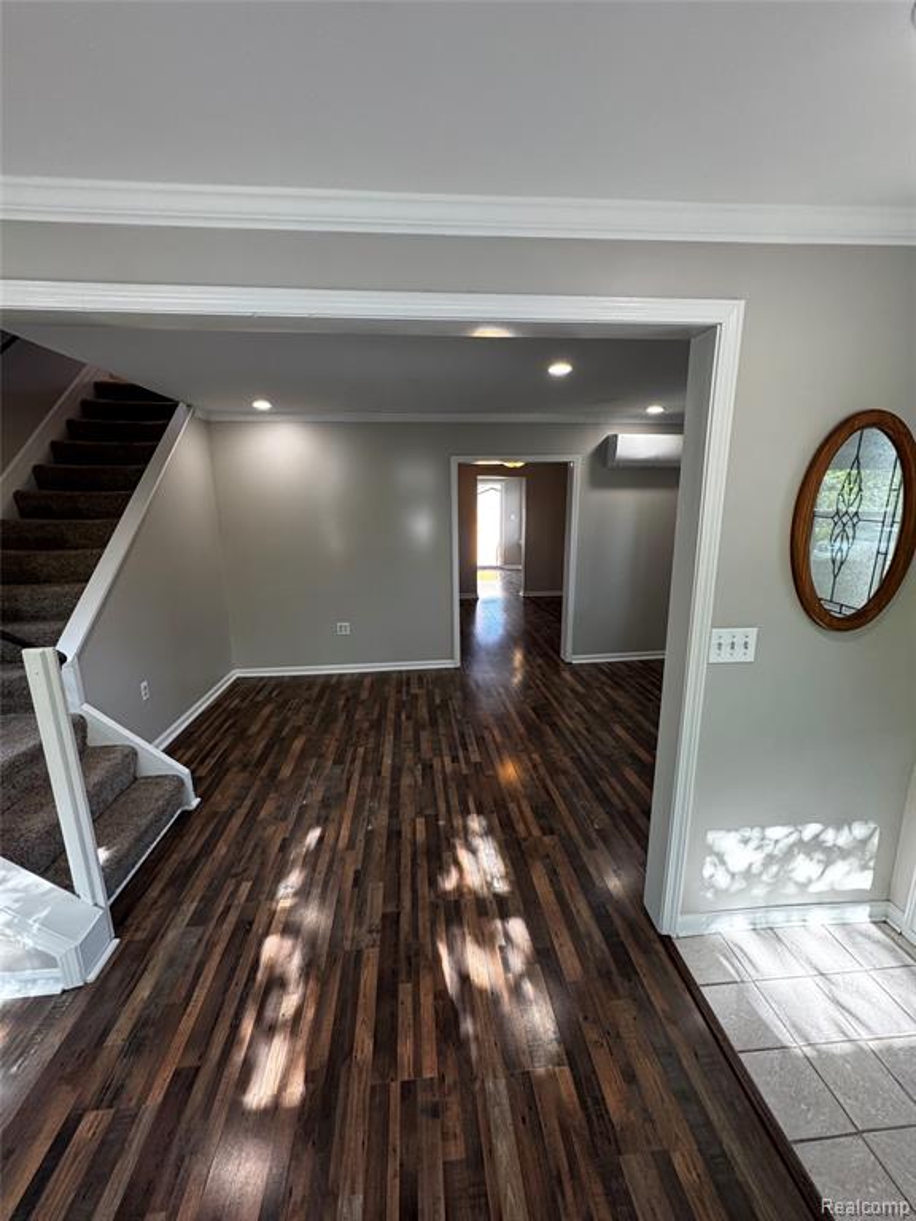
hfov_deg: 85.7
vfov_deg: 102.1
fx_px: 494
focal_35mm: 14
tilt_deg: -12.4
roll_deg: +0.2
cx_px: 458
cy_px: 610
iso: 160
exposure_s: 1/120
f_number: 2.2
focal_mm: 2.22
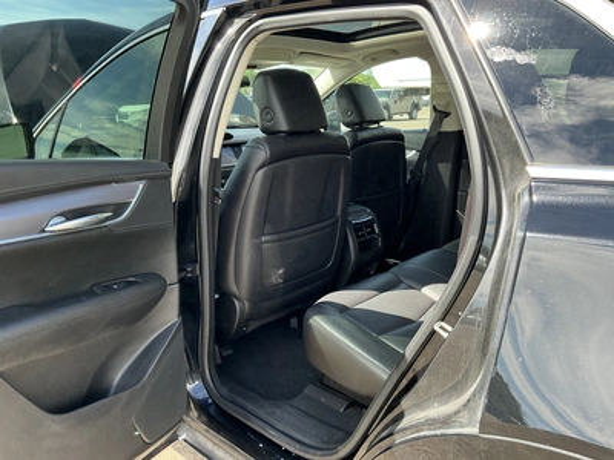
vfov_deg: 49.7
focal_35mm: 28
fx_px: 497
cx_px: 307
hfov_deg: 63.4
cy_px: 230
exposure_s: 1/172
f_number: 1.8
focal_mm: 3
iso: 32
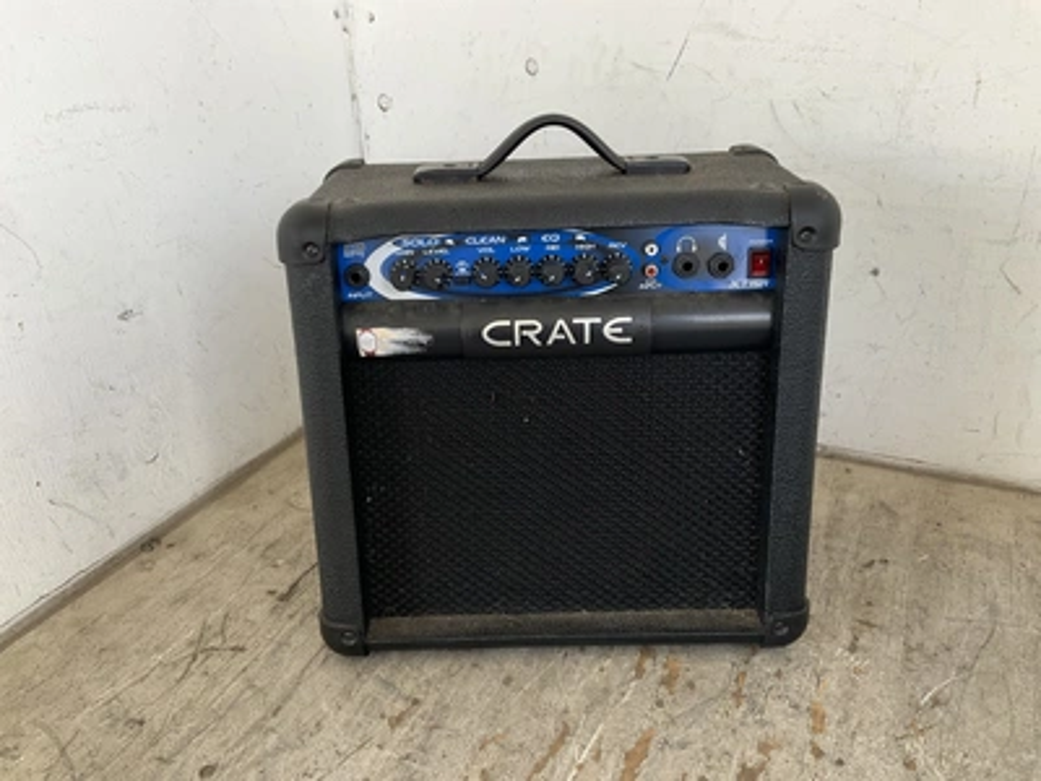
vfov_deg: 48.2
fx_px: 872
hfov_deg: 61.7
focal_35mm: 29
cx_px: 520
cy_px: 390
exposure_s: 1/122
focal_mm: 3
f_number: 1.8
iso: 40
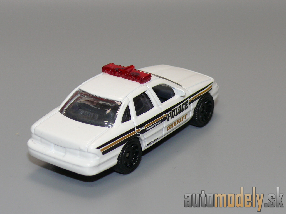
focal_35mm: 116
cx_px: 143
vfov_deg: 12.8
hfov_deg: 17.0
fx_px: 958
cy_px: 107
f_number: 4
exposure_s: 1/30
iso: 100
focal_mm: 14.3
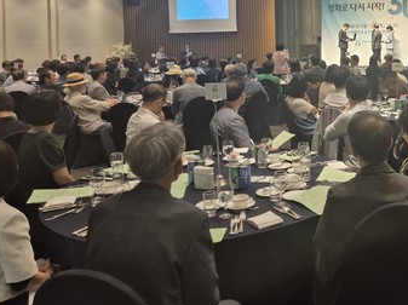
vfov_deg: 34.0
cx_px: 331
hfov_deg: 43.5
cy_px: 59
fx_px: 483
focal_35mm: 41
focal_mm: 5.4
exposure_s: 1/38
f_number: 1.8
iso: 250
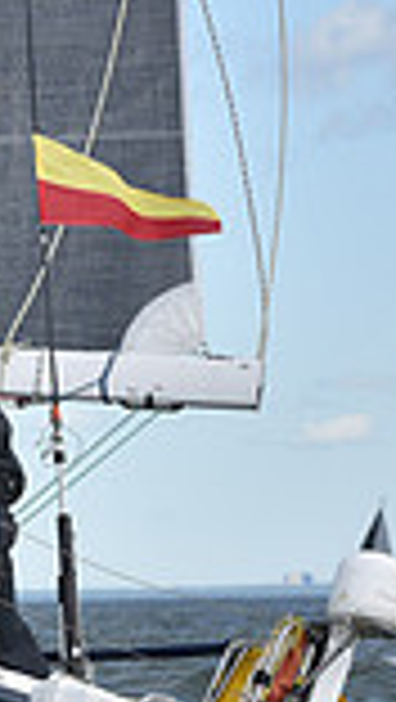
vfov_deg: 5.0
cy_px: 457
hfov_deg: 2.8
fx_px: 8103
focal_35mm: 435
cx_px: -860
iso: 320
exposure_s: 1/1000
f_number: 6.3
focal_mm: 112
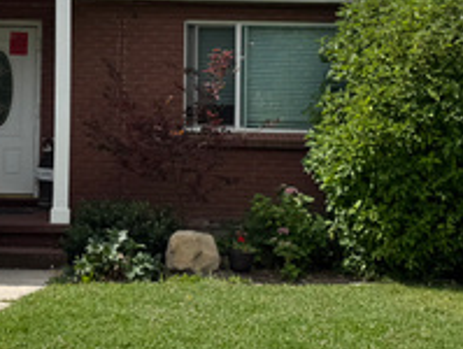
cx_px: 58
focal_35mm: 77
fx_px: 1032
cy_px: 63
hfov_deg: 24.7
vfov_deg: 19.0
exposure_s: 1/5814
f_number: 1.78
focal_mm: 6.76
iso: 80
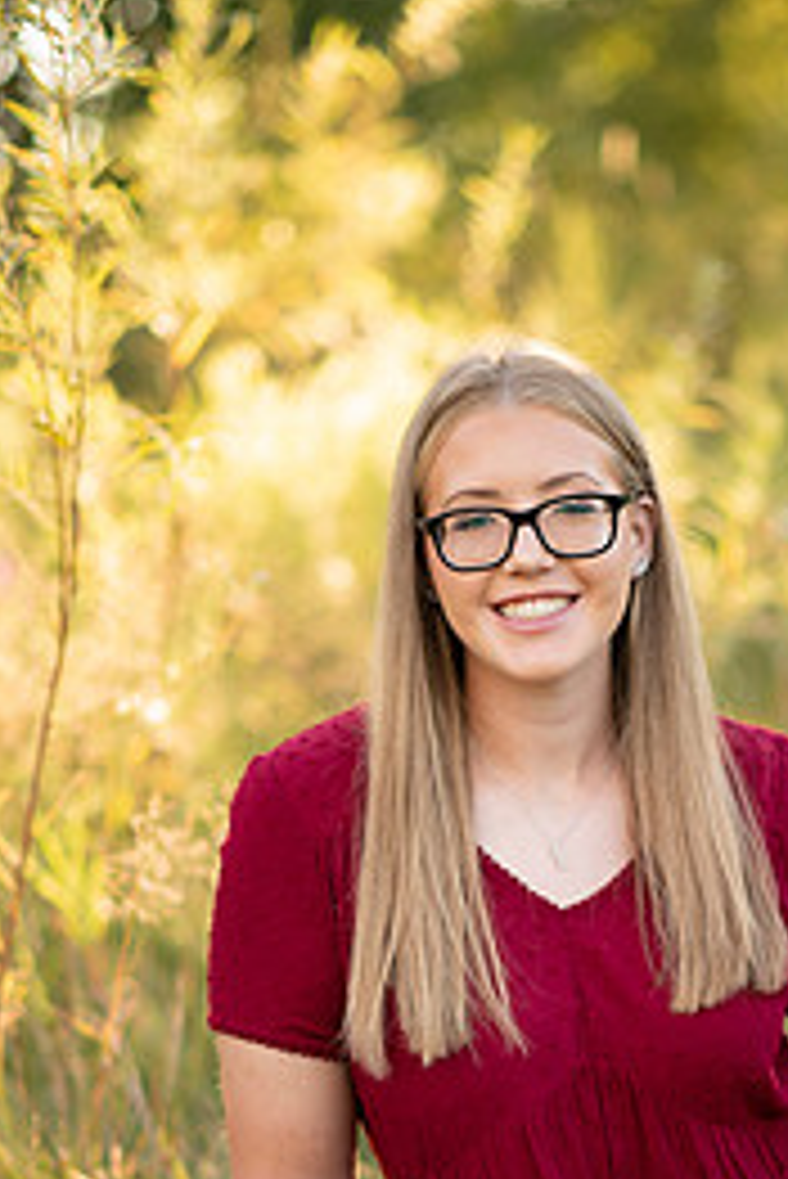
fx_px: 4787
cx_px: 522
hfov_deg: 9.4
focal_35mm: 146
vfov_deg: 14.0
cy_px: 878
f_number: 1.8
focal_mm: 85
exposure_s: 1/400
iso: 125
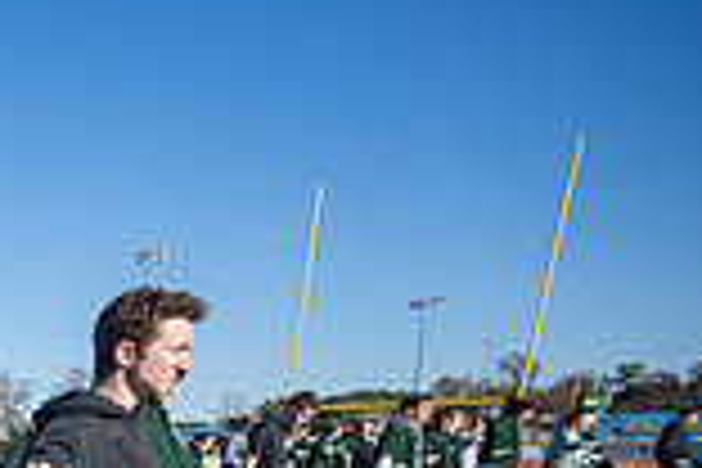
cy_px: 664
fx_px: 1014
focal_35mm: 52
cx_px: -590
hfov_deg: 21.7
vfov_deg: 22.3
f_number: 4
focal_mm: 14
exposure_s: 1/2000
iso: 160
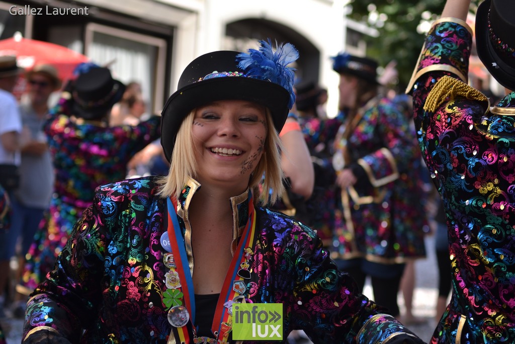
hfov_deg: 9.1
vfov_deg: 6.1
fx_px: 3219
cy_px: 172
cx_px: 258
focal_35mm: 225
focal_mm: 150
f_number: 2.8
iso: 100
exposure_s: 1/500
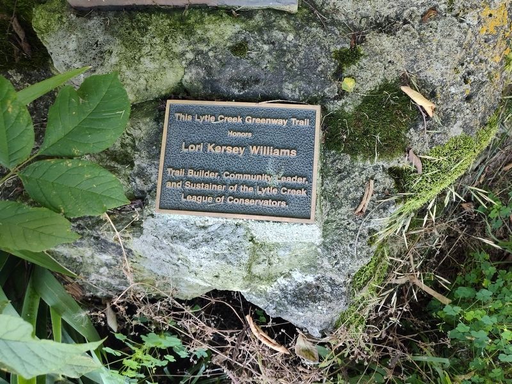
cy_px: 192
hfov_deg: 73.9
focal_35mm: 23
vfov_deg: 58.9
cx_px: 256
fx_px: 340
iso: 297
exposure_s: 1/120
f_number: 1.8
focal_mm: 5.56
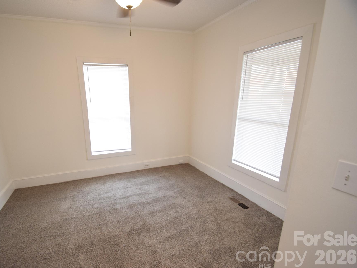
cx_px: 149
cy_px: 131
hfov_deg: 90.2
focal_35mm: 17
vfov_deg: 74.7
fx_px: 175
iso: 800
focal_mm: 10
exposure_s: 1/100
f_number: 5
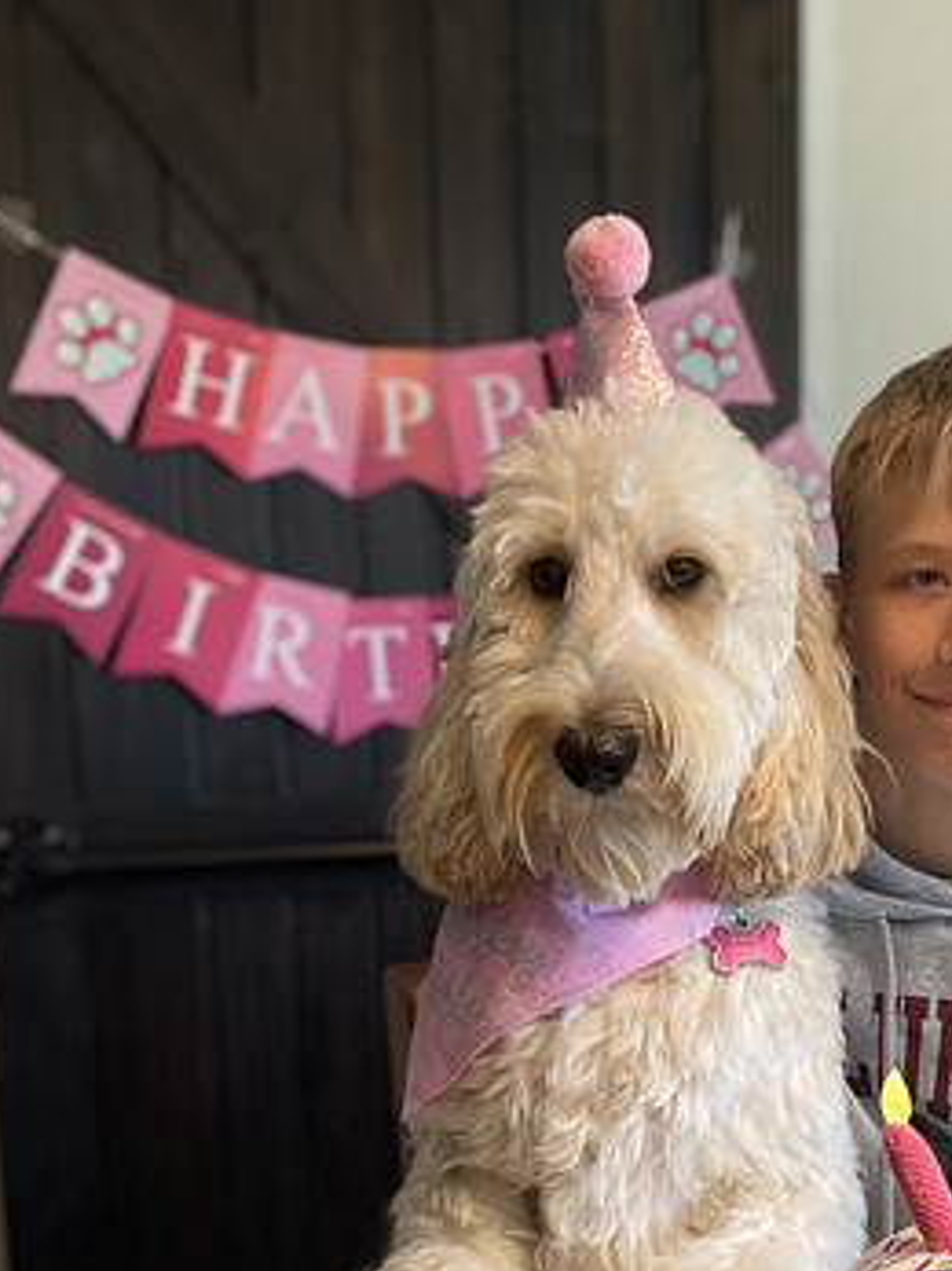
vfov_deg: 40.9
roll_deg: +0.5
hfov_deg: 31.7
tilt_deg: -10.2
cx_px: 685
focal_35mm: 45
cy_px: 949
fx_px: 1651
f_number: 1.8
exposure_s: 1/60
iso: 500
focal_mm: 4.25
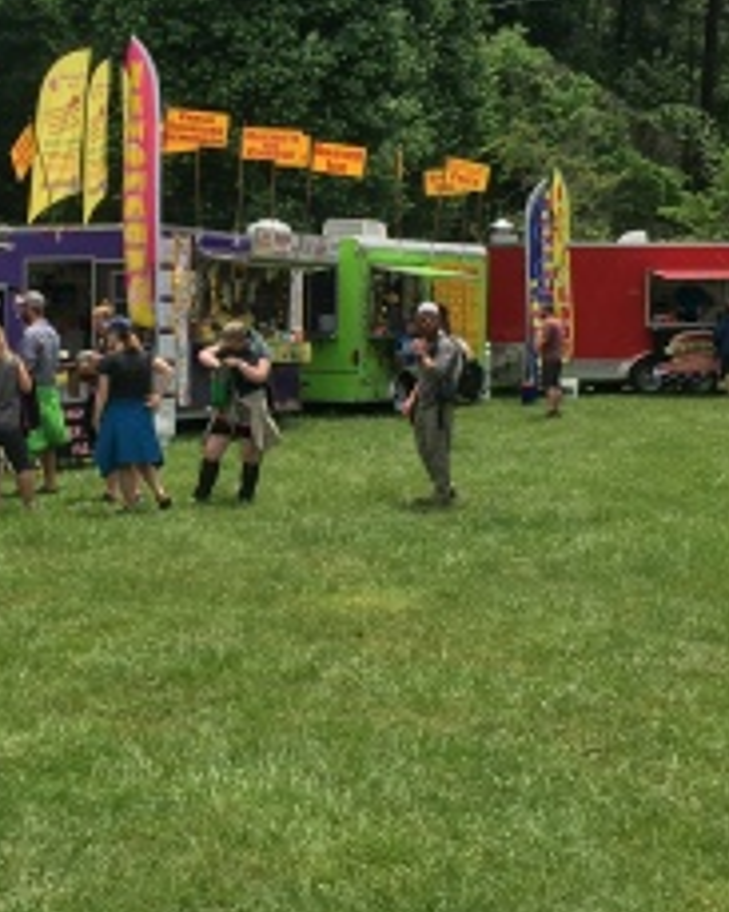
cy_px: 454
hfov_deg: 19.2
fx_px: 2132
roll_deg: +1.8
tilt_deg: -3.6
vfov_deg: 24.2
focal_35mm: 79
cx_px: 131
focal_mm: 4.15
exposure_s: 1/1131
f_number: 2.2
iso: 25
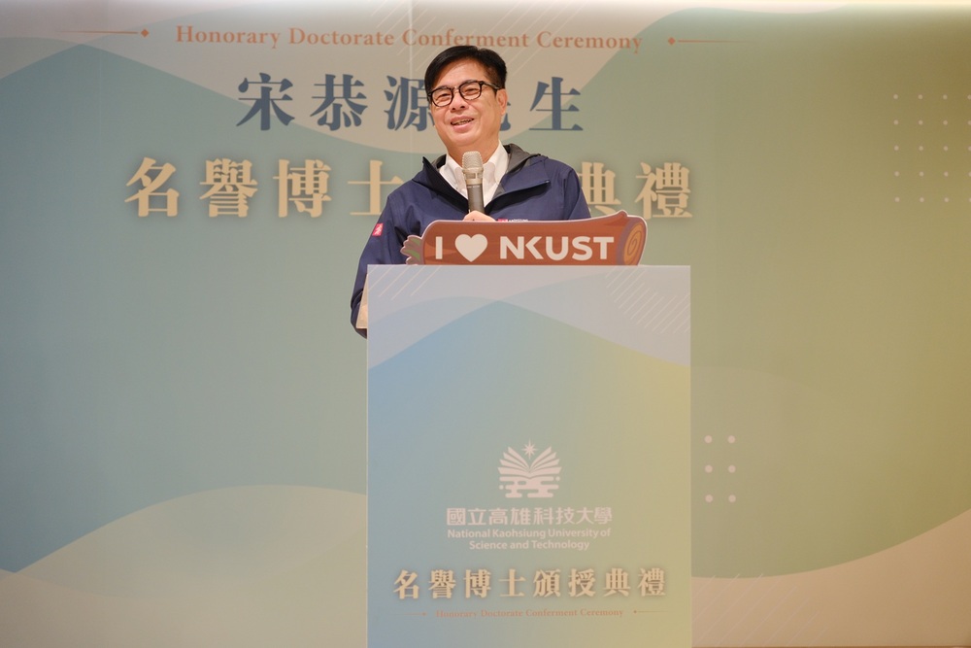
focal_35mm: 75
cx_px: 486
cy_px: 324
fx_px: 2023
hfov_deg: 27.0
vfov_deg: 18.2
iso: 640
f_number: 2.8
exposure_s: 1/200
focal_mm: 50
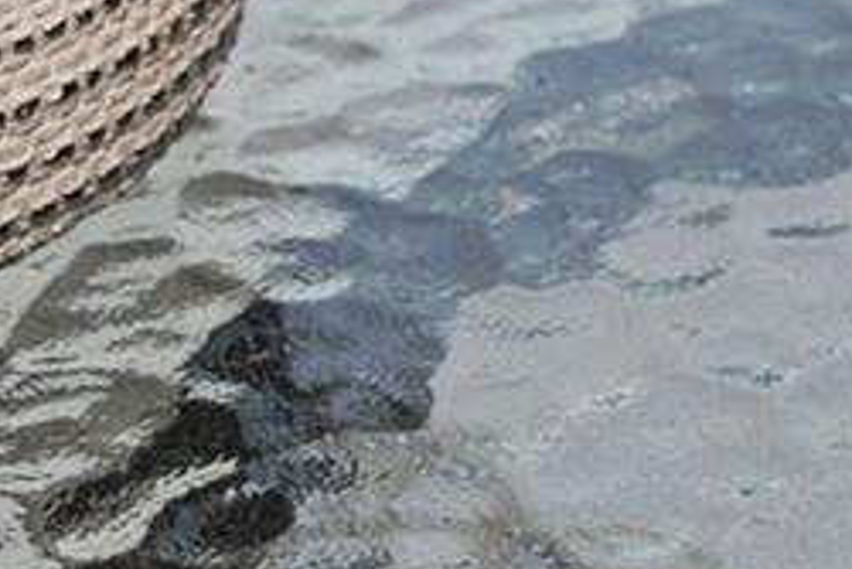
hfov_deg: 13.7
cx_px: 866
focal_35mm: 147
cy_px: -1060
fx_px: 3481
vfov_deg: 8.1
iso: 80
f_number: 5
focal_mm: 23
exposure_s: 1/250
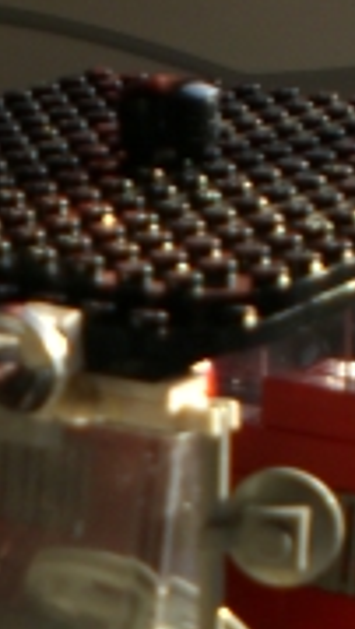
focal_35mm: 148
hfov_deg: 8.2
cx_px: 32
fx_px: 2471
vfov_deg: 13.9
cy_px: 819
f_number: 3.1
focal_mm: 6.3
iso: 50
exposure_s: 1/200
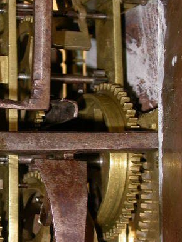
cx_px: 36
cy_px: 147
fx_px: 905
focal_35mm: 129
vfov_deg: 15.3
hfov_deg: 11.4
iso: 100
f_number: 3.5
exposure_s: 1/60.3
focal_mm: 16.2
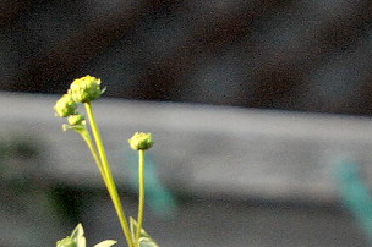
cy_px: 230
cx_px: 477
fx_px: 13584
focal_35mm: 1316
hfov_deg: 1.6
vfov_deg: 1.0
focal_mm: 500
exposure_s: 1/1000
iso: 1600
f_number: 6.3
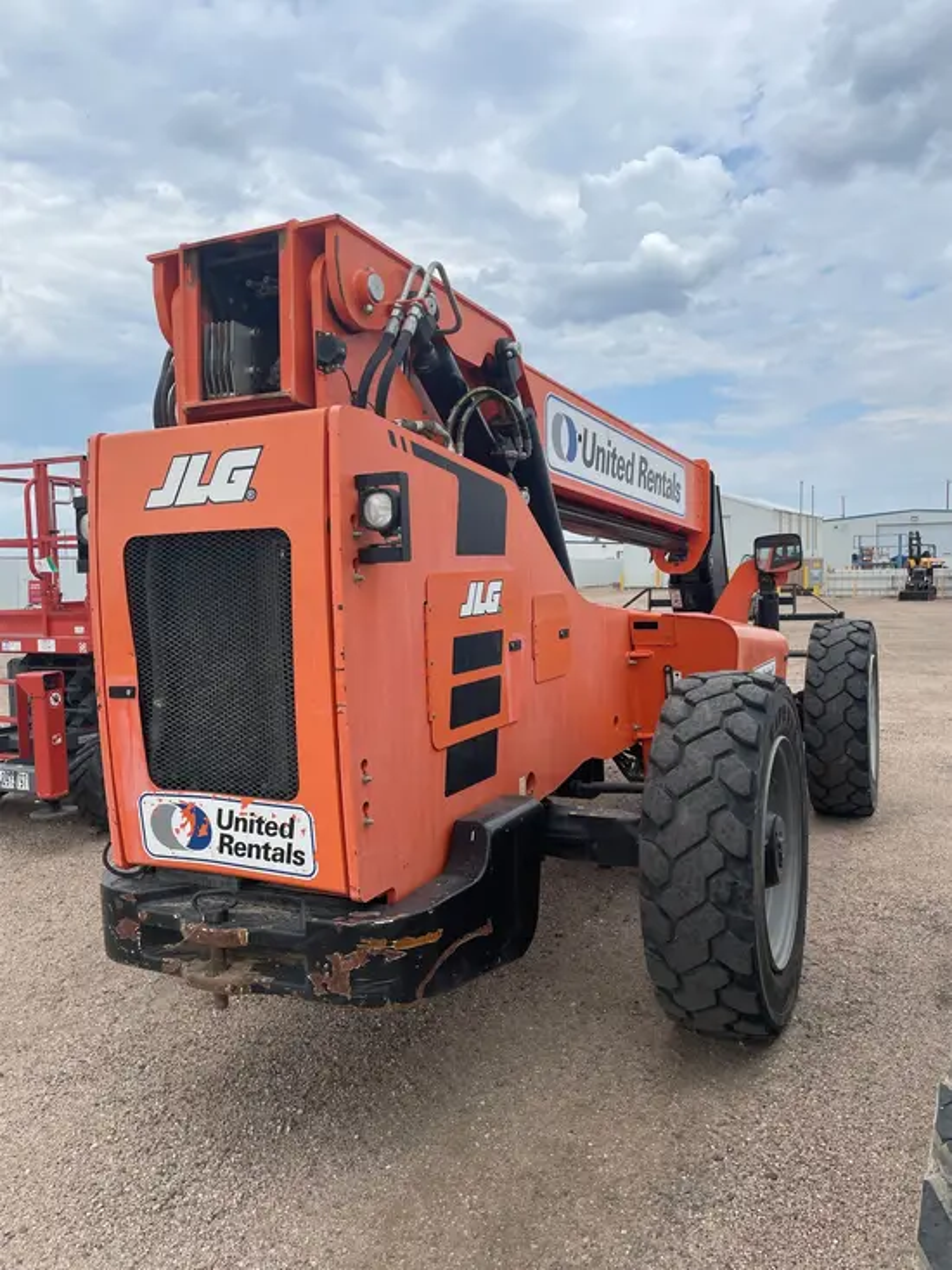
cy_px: 635
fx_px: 953
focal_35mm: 26
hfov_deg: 53.1
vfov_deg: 67.3
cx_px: 476
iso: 32
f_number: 1.6
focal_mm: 4.2
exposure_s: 1/3125
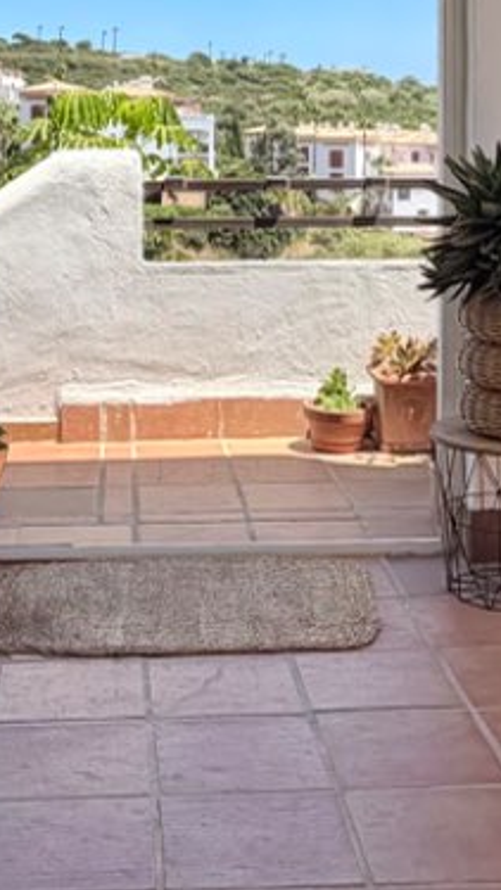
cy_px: 179
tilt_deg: -2.0
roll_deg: +0.2
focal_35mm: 61
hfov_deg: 19.7
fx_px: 1440
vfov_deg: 33.4
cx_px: 159
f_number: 2.2
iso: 32
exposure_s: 1/770
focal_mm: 2.22
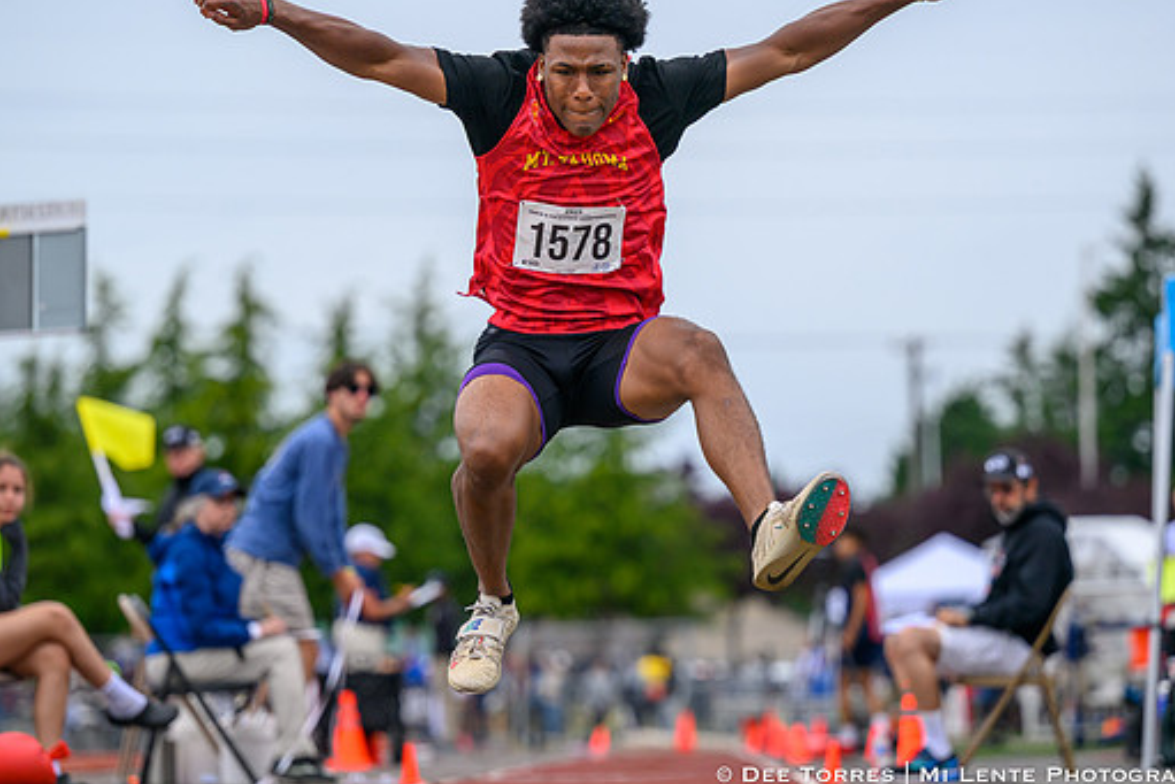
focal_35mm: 191
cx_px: 636
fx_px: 6235
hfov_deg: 10.8
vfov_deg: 7.2
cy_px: 390
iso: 280
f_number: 2.8
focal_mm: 135
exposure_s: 1/2500
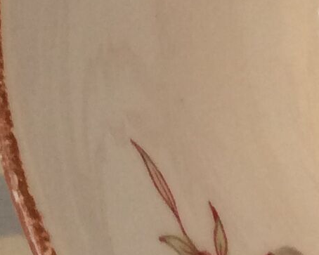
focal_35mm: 178
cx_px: 651
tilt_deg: -78.9
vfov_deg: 8.7
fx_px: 1680
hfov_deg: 10.0
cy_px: 32
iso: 64
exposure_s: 1/25
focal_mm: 3.3
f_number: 2.4
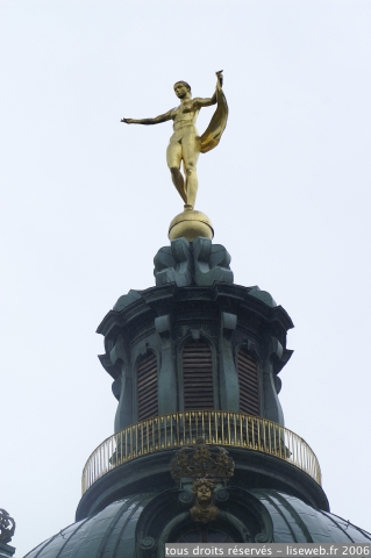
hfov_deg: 6.8
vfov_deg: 10.2
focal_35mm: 202
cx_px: 186
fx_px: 3137
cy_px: 279
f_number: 8
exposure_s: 1/160
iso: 100
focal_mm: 135
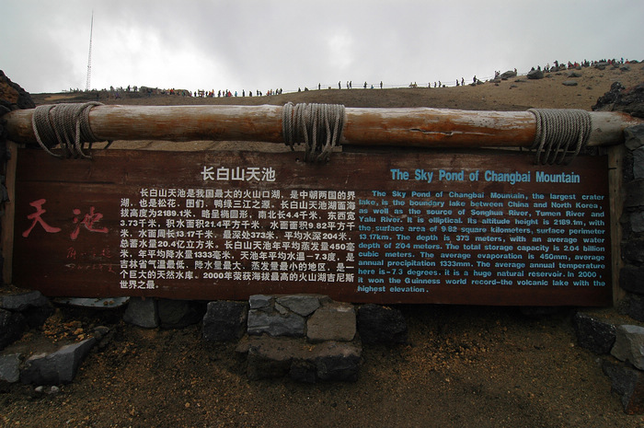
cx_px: 322
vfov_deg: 67.3
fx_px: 322
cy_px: 214
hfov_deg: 90.1
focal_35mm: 18
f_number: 11
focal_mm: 12
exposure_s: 1/250
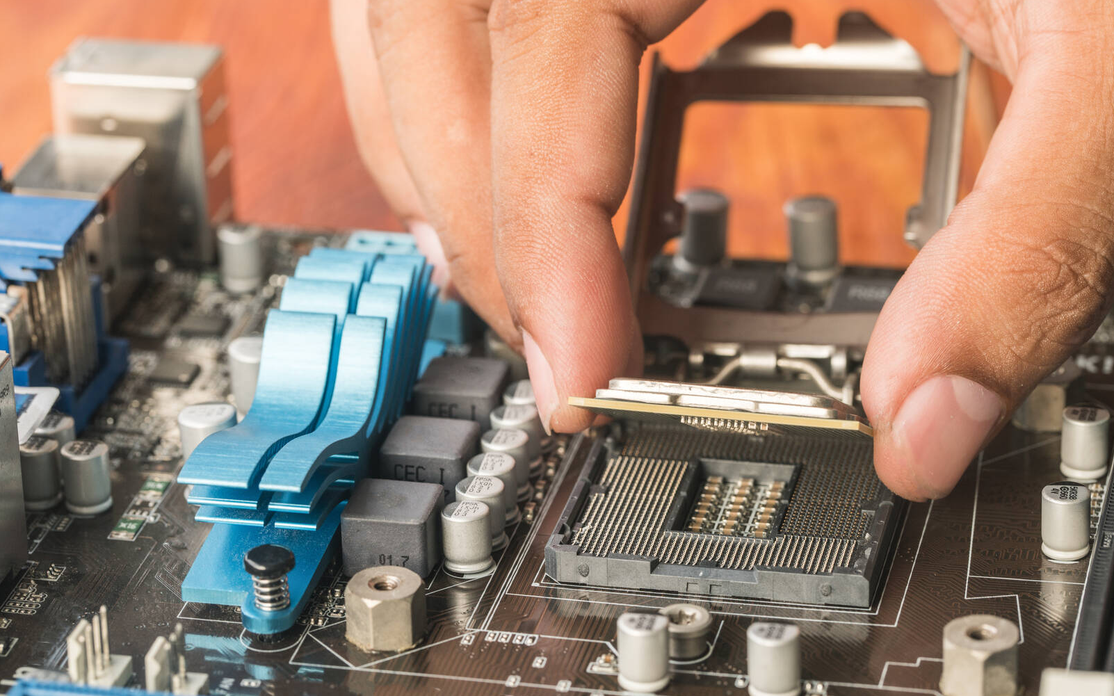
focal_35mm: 103
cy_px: 339
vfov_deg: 12.7
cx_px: 557
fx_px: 3127
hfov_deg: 20.2
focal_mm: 100
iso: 200
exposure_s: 1/50
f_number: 9
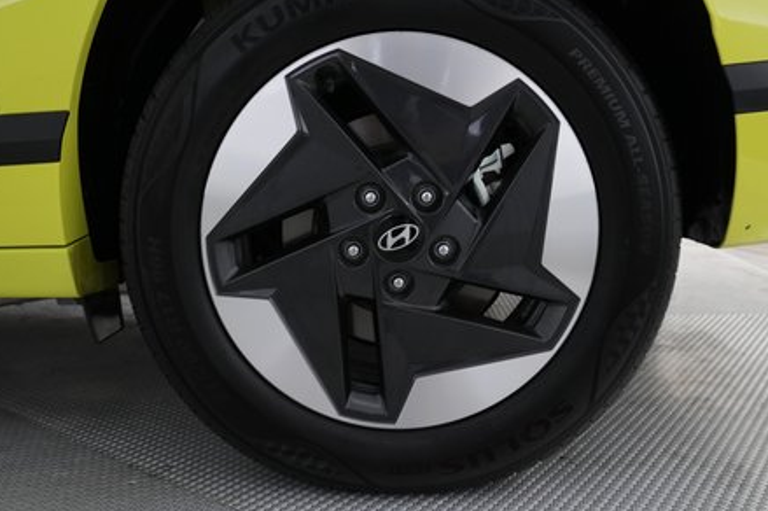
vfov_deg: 37.8
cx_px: 380
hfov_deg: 54.5
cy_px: 243
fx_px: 746
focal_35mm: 35
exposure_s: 1/60
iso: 1250
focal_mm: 24
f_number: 4.5
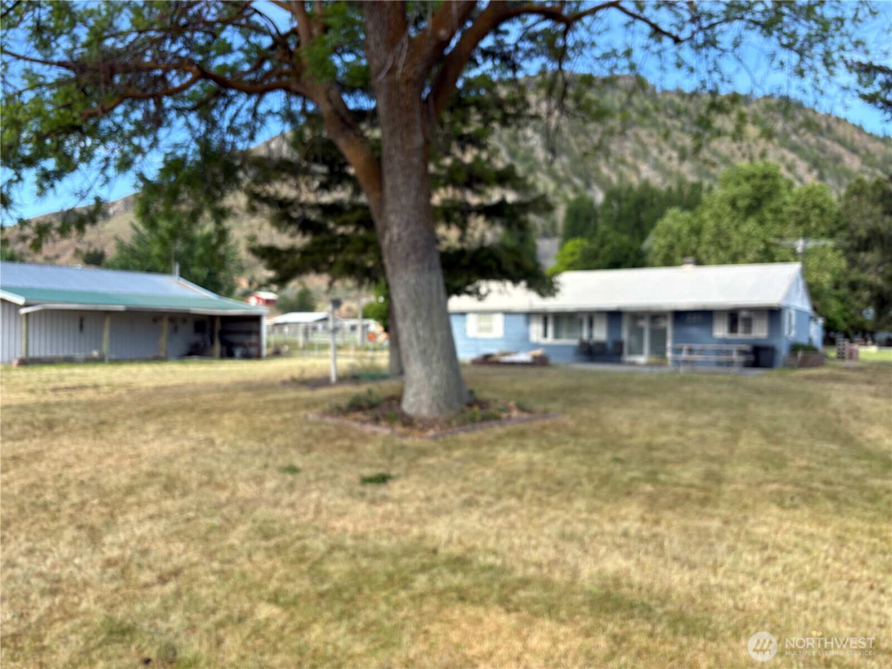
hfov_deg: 67.3
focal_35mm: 26
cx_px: 446
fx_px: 670
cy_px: 334
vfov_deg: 53.1
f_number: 1.6
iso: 50
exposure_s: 1/1032
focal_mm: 5.96
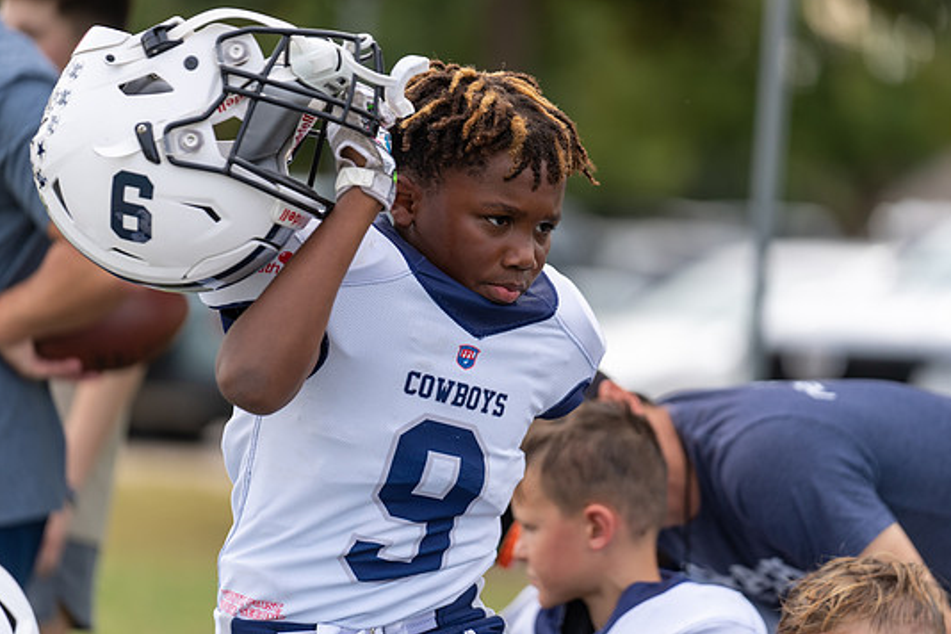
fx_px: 5336
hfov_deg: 10.2
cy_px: 295
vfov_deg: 6.8
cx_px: 511
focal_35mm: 202
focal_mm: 186
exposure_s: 1/500
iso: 100
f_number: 2.8
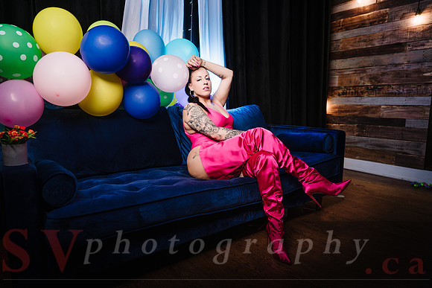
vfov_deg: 51.9
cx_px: 210
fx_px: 296
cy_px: 148
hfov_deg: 72.2
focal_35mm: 25
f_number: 3.2
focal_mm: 24
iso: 64
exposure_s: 1/125
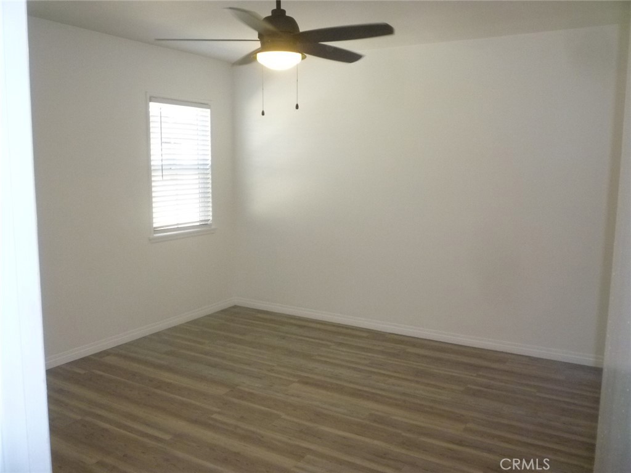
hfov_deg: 61.7
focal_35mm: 29
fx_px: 529
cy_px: 236
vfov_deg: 48.2
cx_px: 316
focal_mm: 5.2
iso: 400
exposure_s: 1/125
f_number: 3.3
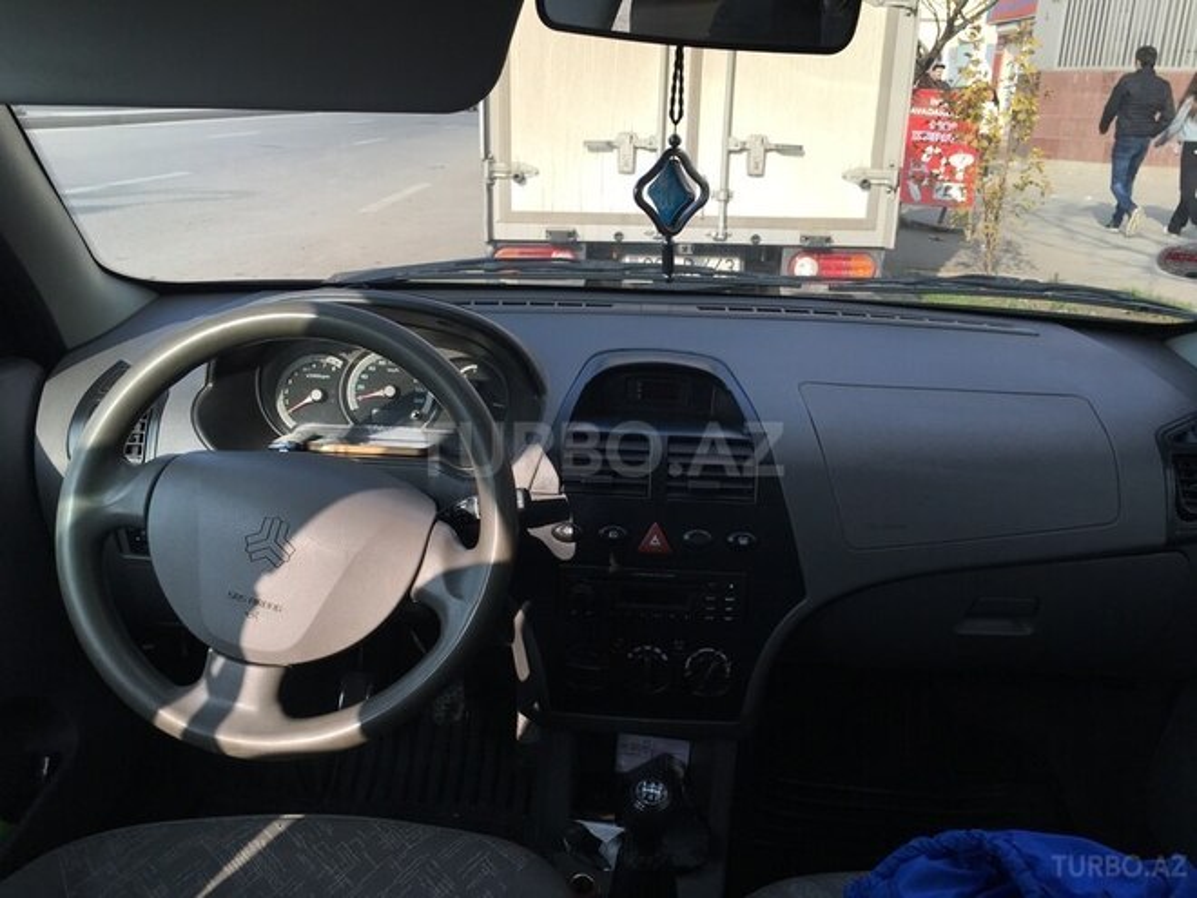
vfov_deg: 48.2
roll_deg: -1.7
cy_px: 449
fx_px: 1003
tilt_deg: -17.5
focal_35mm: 29
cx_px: 598
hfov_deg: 61.7
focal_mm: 4.15
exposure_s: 1/534
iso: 25
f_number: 2.2
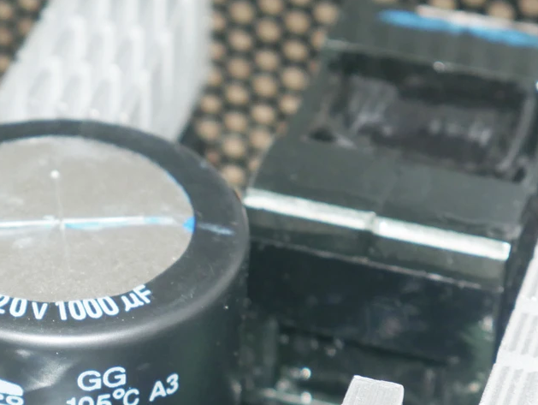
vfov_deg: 7.7
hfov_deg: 10.2
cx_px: 9
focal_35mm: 192
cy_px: 337
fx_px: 2987
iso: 800
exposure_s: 1/125
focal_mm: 42
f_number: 5.6
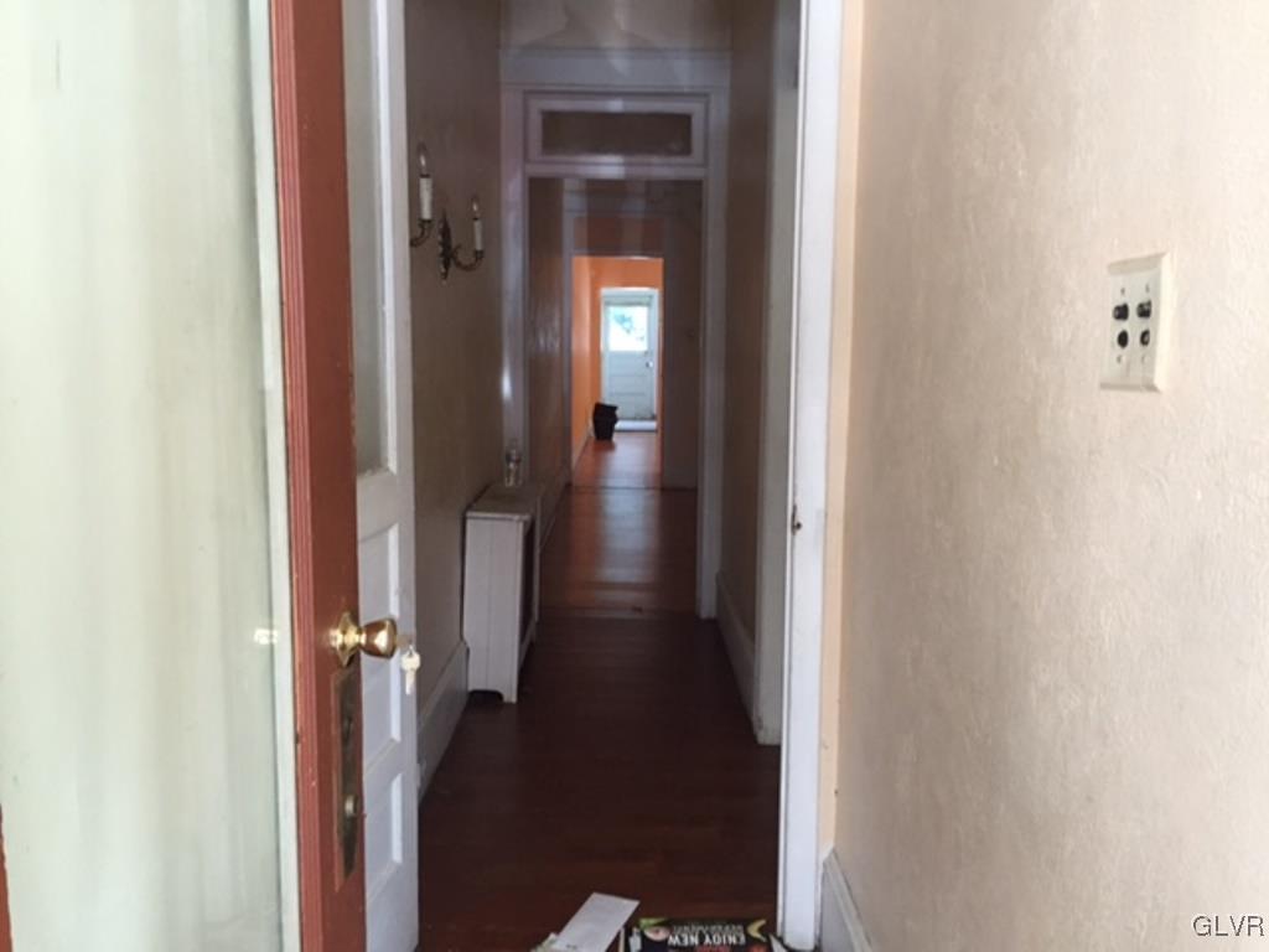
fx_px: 1063
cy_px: 476
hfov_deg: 61.7
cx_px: 634
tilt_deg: -8.6
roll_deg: -1.4
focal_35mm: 29
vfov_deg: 48.2
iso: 200
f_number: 2.2
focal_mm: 4.15
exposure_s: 1/33
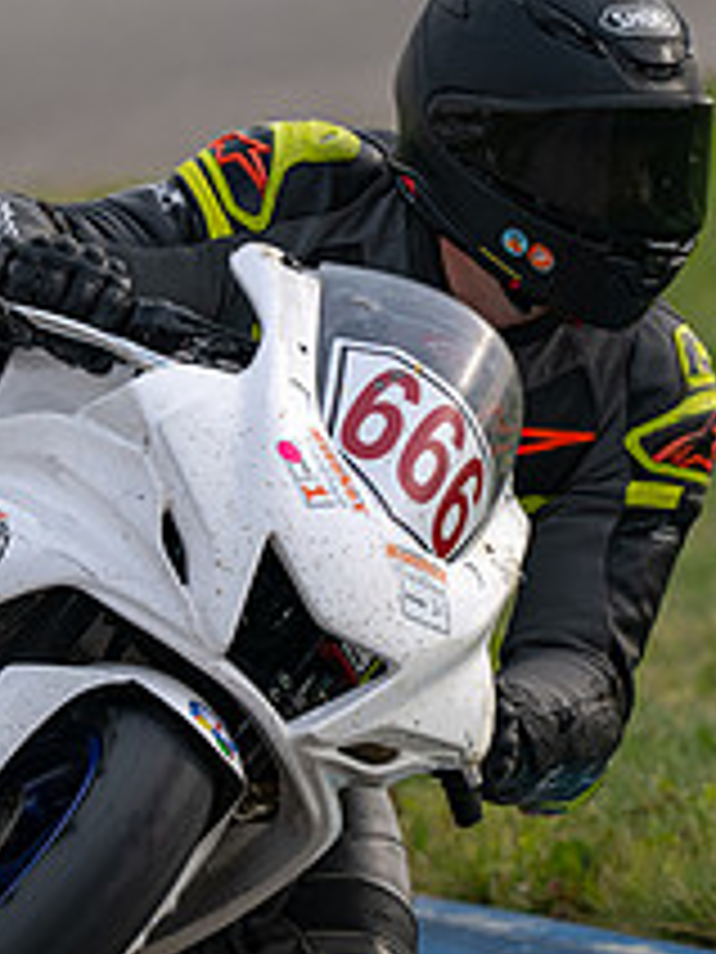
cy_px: 493
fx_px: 43464
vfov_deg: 1.3
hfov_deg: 0.9
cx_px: 225
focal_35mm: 1576
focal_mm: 600
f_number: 6.3
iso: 320
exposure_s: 1/1250
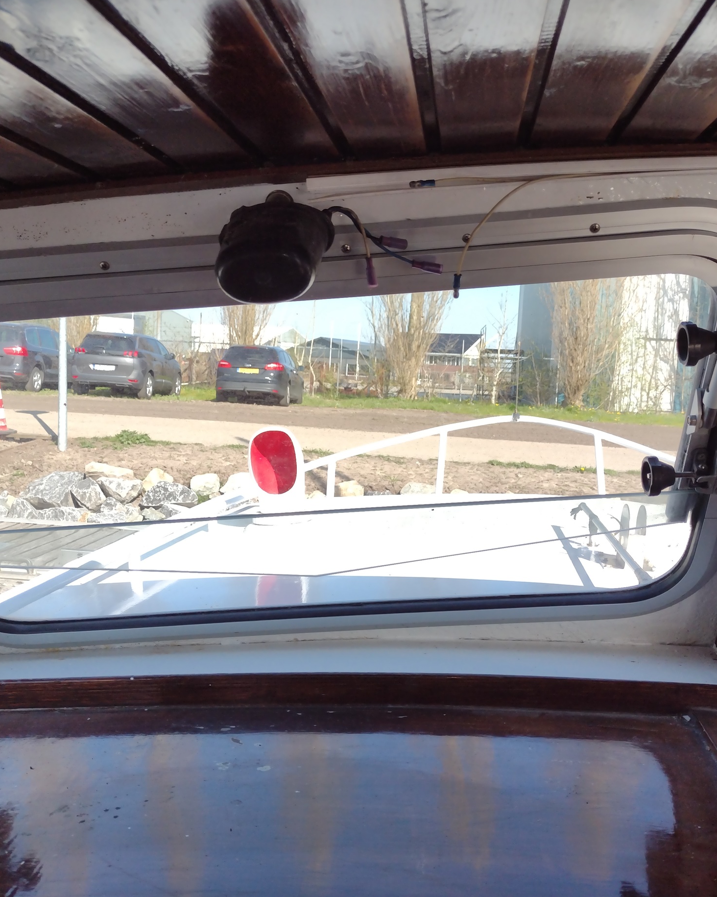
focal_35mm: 36
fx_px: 955
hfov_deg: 41.1
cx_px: 375
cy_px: 439
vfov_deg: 50.3
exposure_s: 1/934
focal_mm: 4.71
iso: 100
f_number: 1.7
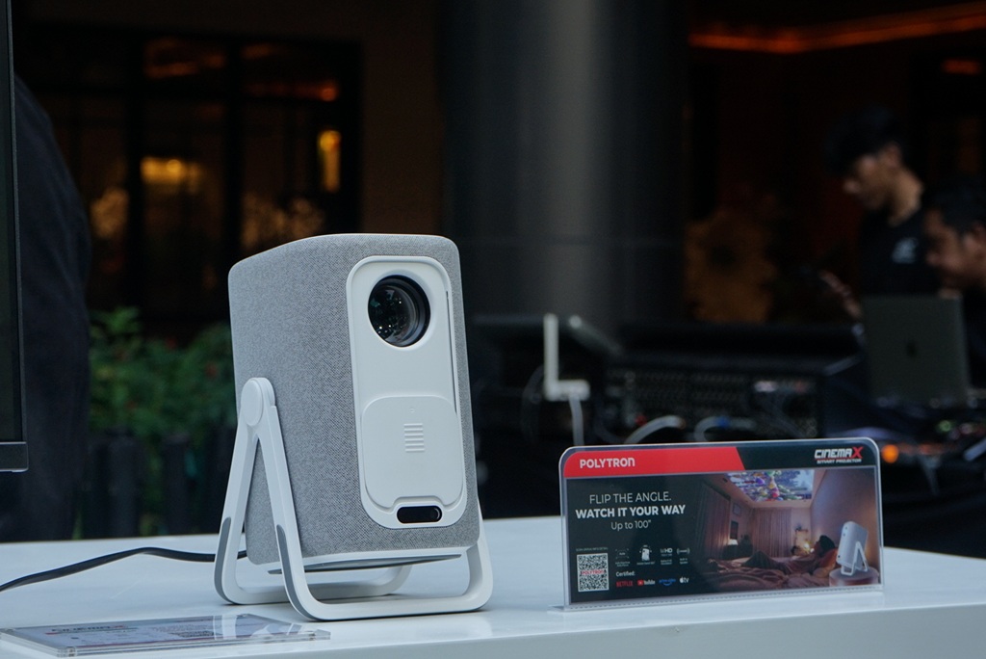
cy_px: 330
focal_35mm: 94
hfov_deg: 21.7
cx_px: 493
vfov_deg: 14.6
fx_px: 2576
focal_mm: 63
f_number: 7.1
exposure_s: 1/125
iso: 320
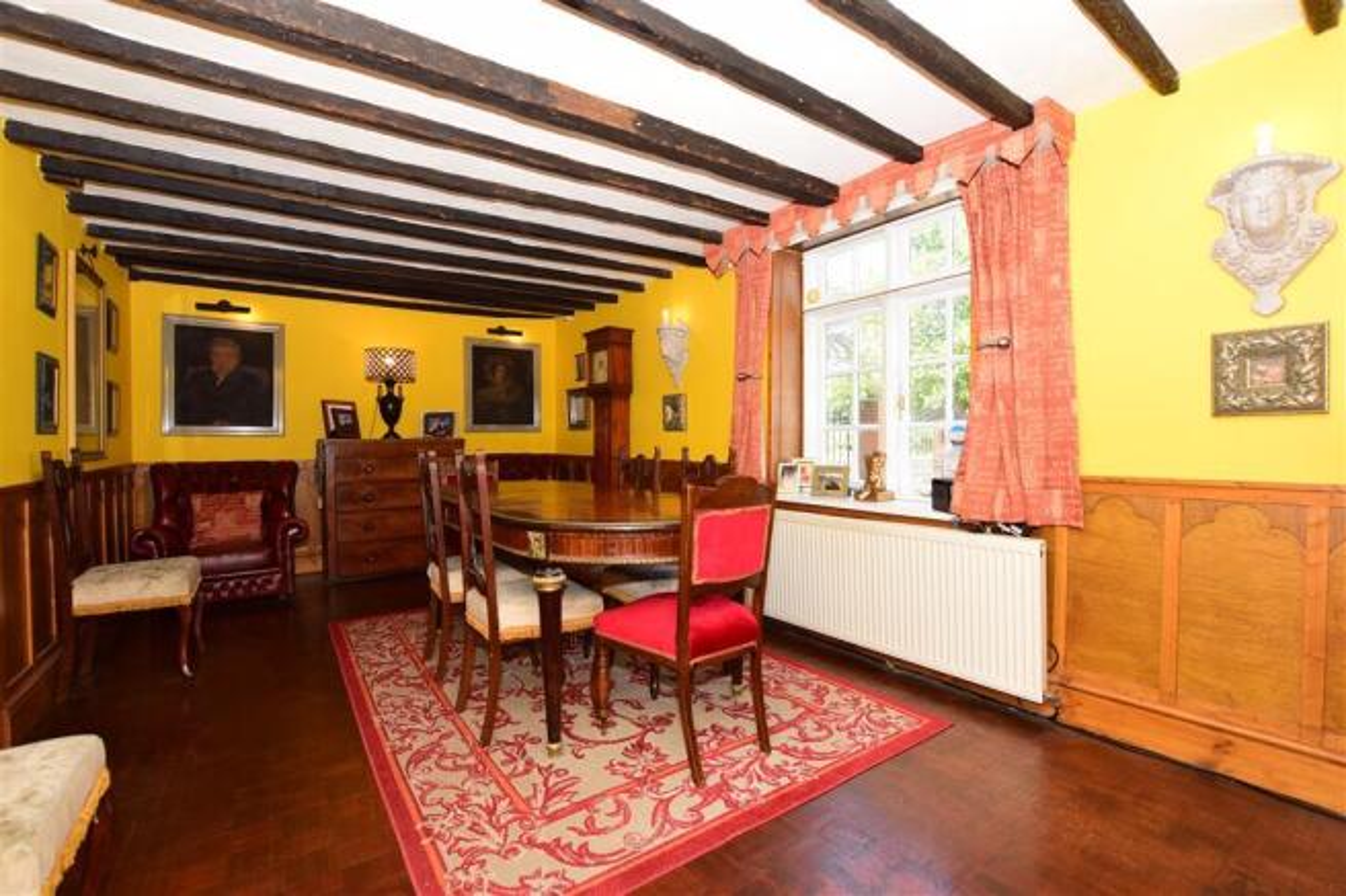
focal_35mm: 15
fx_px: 561
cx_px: 673
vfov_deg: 77.3
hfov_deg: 100.4
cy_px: 448
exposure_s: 1/125
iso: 400
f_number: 5.6
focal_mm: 10
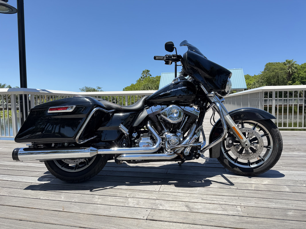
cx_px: 153
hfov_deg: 71.6
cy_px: 114
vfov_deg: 56.8
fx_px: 212
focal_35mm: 24
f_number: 1.78
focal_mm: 6.76
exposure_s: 1/2299
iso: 80
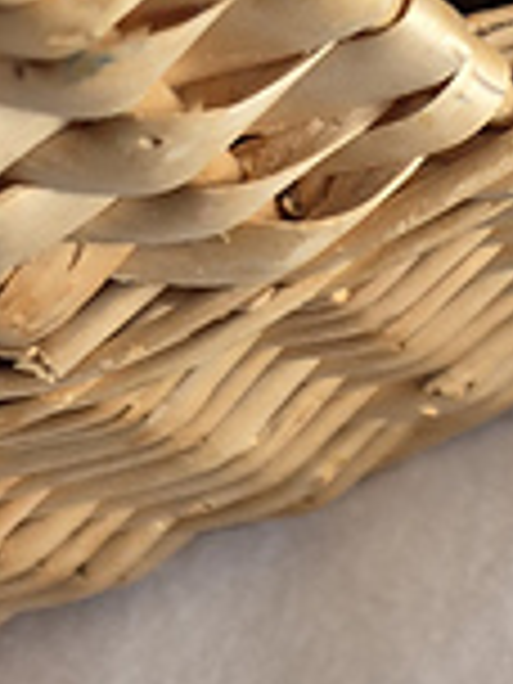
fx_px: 1917
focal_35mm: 97
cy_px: 806
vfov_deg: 19.2
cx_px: 1073
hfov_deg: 13.0
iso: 400
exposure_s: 1/100
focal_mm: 5.4
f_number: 1.8
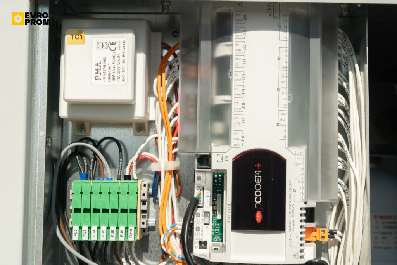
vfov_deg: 25.1
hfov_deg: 36.9
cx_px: 198
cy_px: 132
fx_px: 596
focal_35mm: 54
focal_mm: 54
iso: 100
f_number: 9
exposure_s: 1/500
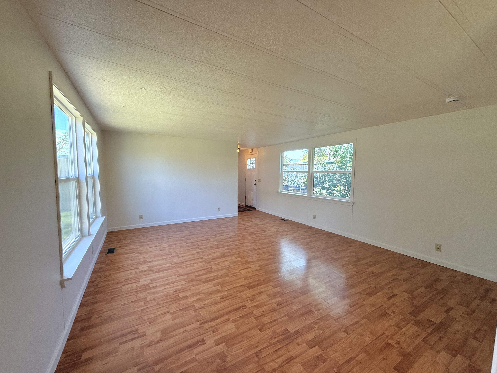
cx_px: 248
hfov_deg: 102.1
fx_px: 201
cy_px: 186
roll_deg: -0.5
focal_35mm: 14
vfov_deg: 85.7
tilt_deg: -3.9
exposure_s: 1/120
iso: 125
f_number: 2.2
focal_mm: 2.22
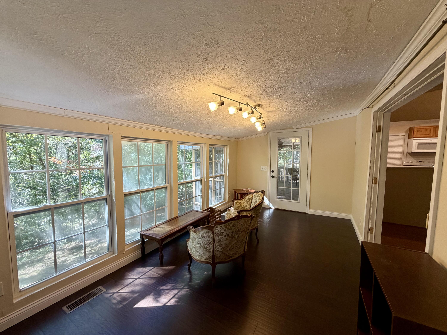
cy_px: 168
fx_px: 181
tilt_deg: -3.3
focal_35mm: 14
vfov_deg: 85.7
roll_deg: +0.5
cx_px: 224
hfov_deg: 102.1
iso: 160
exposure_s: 1/120
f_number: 2.2
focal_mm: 2.22
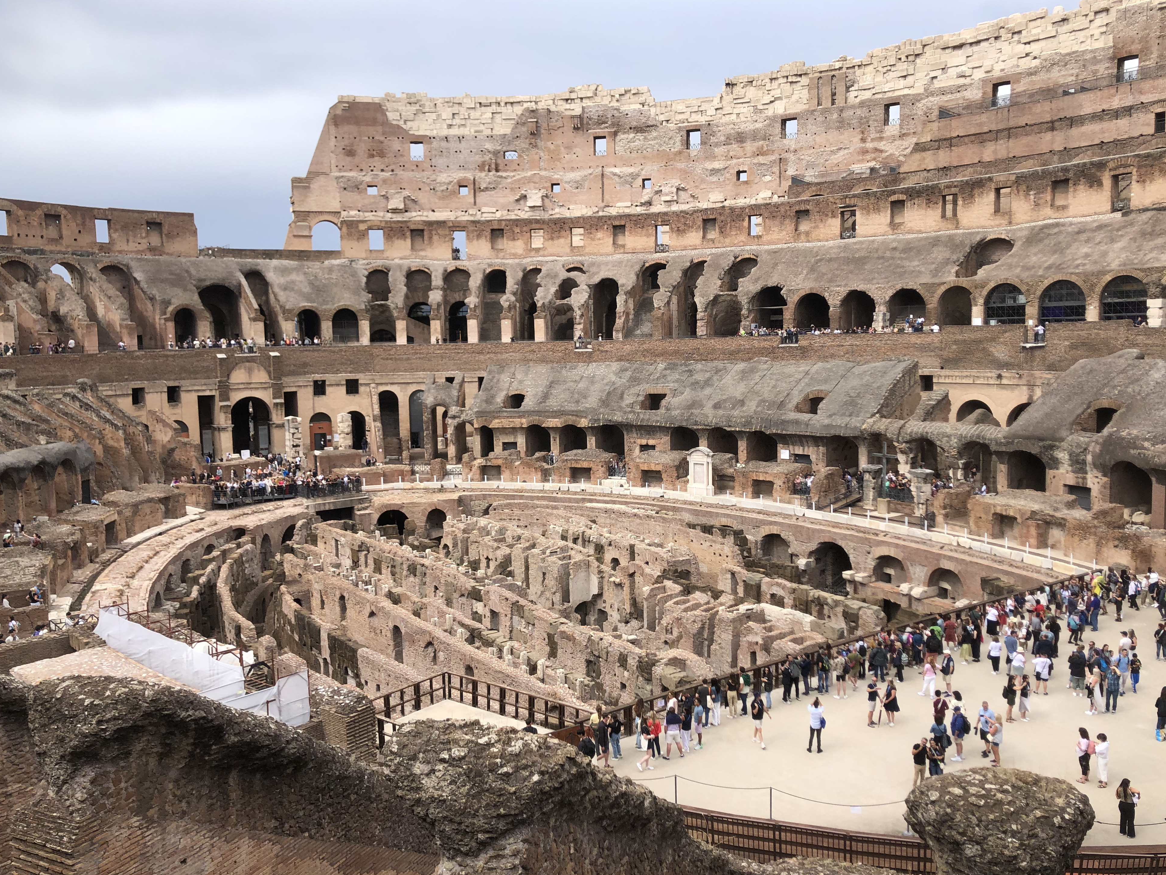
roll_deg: +1.8
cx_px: 591
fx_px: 977
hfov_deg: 61.7
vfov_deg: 48.2
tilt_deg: -5.8
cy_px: 440
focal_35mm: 29
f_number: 1.8
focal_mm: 4
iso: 20
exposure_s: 1/1279
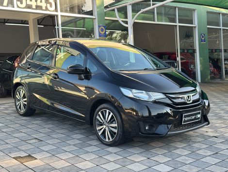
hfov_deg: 39.6
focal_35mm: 48
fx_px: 317
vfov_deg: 30.3
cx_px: 114
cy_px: 86
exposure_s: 1/290
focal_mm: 6.76
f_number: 1.78
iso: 64
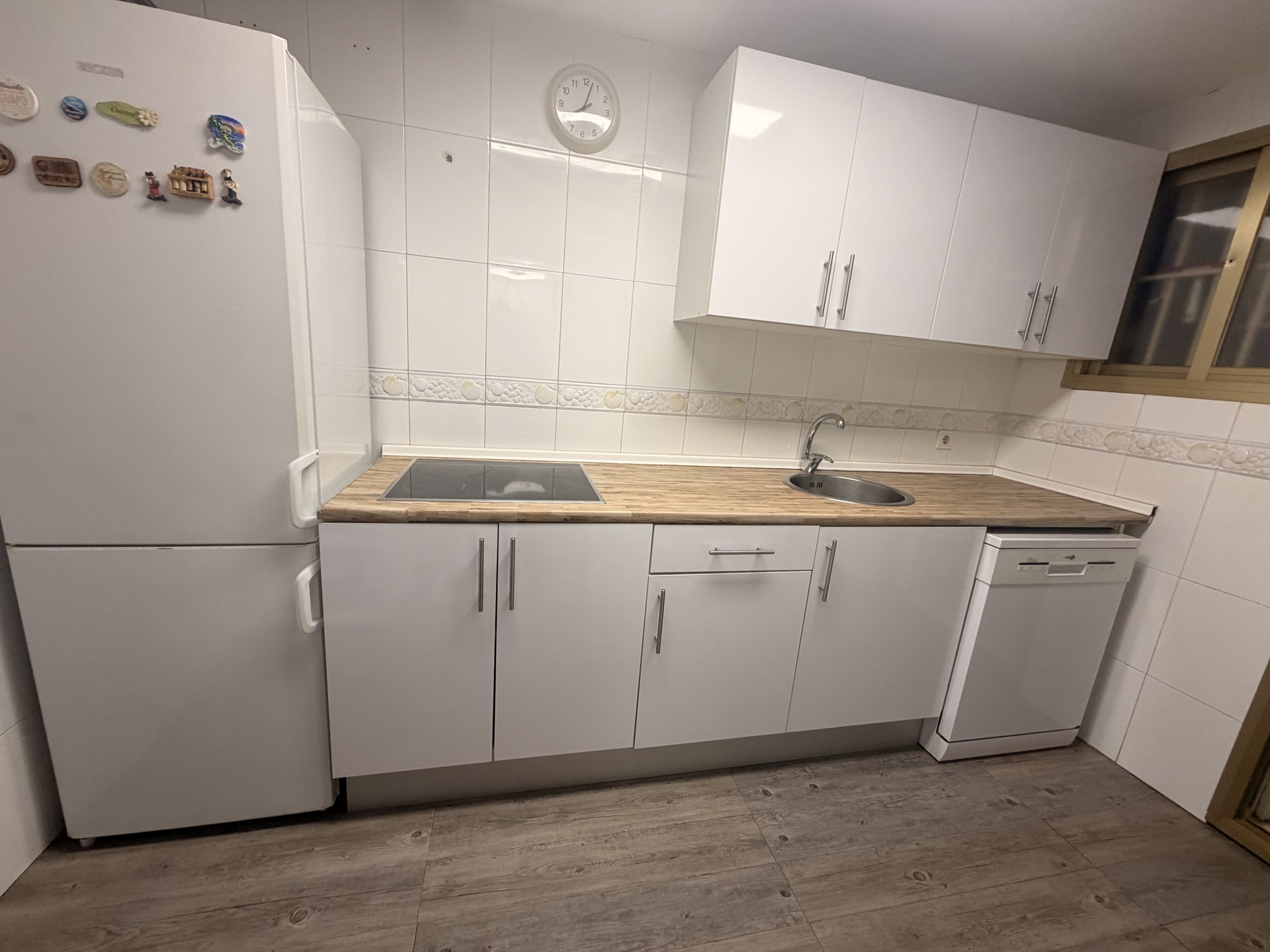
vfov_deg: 85.7
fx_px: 514
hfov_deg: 102.1
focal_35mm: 14
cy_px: 476
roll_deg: -5.0
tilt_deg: -13.1
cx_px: 635
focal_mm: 2.22
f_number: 2.2
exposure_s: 1/100
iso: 200
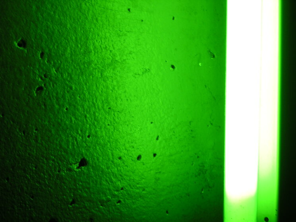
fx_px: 924
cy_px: 111
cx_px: 148
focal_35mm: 108
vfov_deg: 13.7
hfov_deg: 18.2
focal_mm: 14.1
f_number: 4.7
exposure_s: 1/16.1
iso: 100
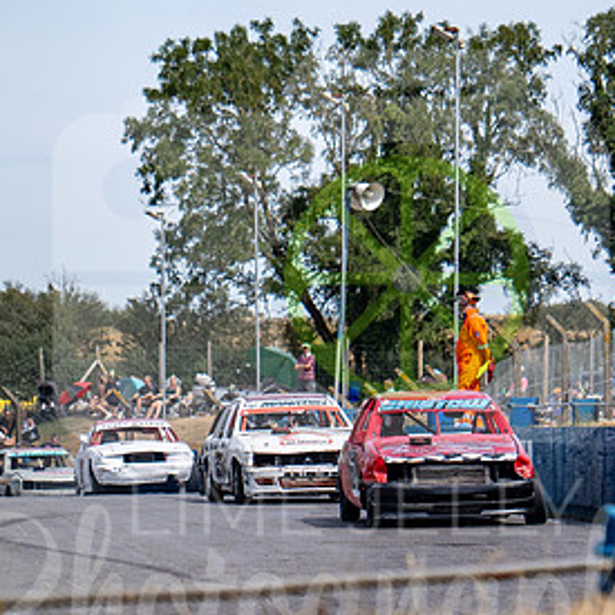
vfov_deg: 6.4
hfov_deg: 6.4
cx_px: 291
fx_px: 5487
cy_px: 357
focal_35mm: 273
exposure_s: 1/640
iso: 100
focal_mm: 66
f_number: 3.5
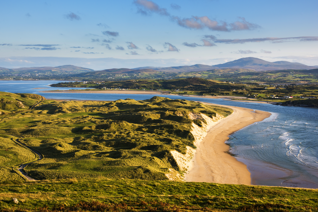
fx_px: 424
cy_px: 106
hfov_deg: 41.1
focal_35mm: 48
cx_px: 159
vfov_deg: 28.1
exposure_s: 1/160
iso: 250
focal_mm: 48
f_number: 13
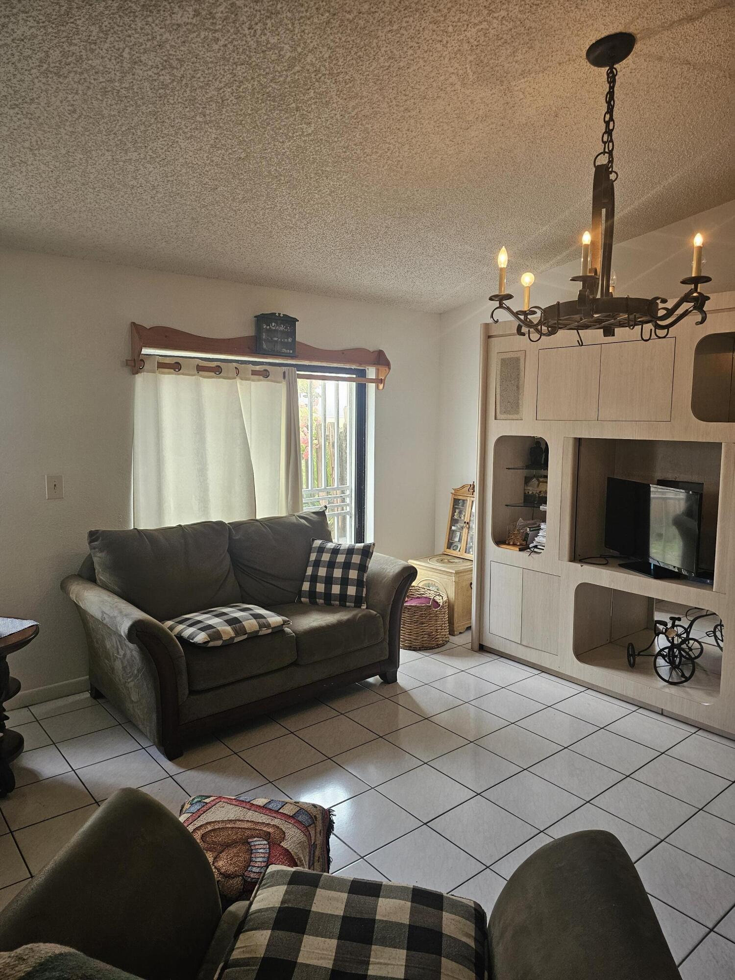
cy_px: 490
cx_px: 368
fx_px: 651
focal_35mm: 23
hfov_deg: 58.9
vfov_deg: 73.9
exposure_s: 1/120
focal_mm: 6.3
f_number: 1.7
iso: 250
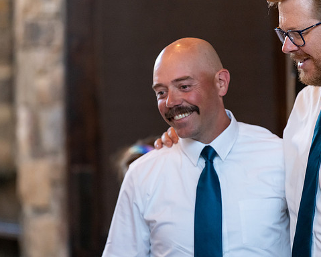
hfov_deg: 7.7
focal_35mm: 252
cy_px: 129
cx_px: 159
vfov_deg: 6.1
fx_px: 2394
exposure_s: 1/320
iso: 3200
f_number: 2.8
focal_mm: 185
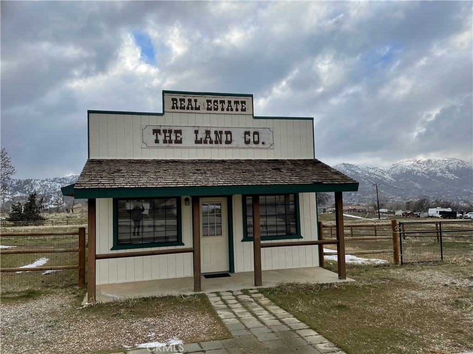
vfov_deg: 53.1
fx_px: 355
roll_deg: +2.9
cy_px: 177
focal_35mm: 26
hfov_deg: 67.3
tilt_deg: +3.5
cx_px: 236
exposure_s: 1/2398
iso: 32
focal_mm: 4.2
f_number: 1.6
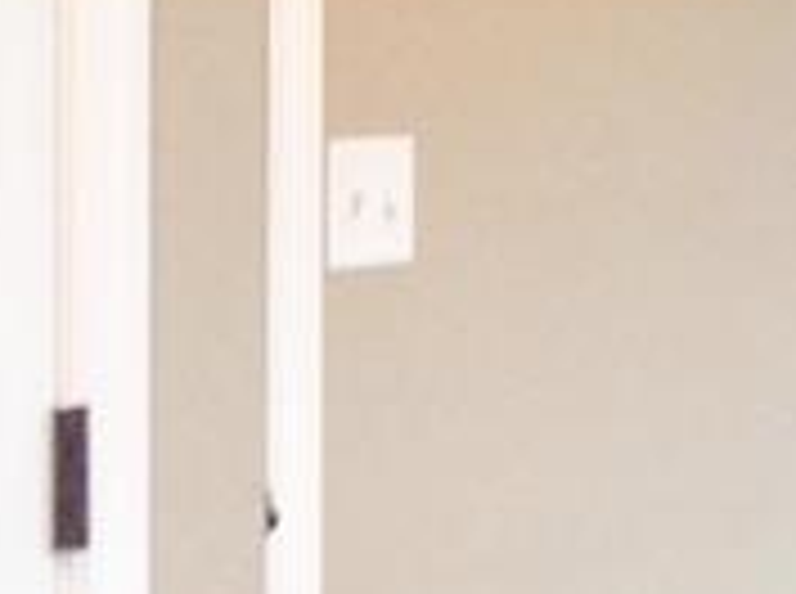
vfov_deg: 7.3
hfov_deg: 8.4
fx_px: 4659
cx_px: 2271
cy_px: 220
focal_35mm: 203
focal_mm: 4.28
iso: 160
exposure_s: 1/15
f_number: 2.4
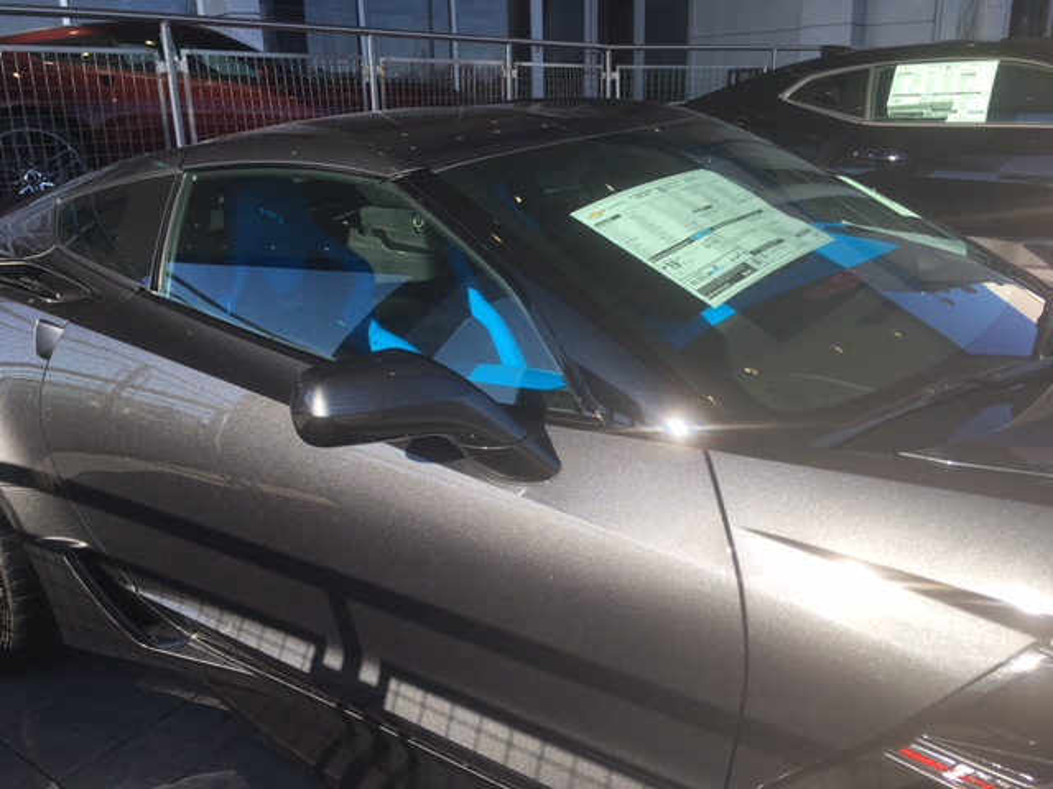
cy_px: 394
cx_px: 526
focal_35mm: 29
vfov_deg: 48.2
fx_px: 882
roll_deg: +2.0
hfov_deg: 61.7
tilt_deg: -17.4
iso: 25
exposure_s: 1/793
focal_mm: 4.15
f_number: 2.2
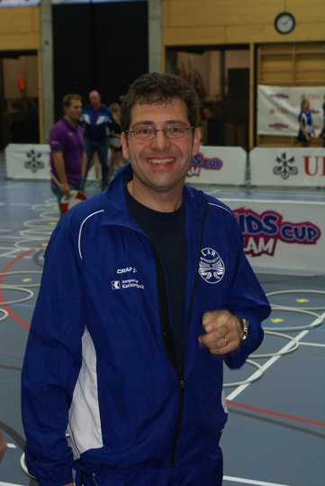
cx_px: 162
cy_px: 243
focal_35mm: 75
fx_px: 1014
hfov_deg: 18.2
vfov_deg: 27.0
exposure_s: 1/80
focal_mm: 50
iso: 400
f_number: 5.6
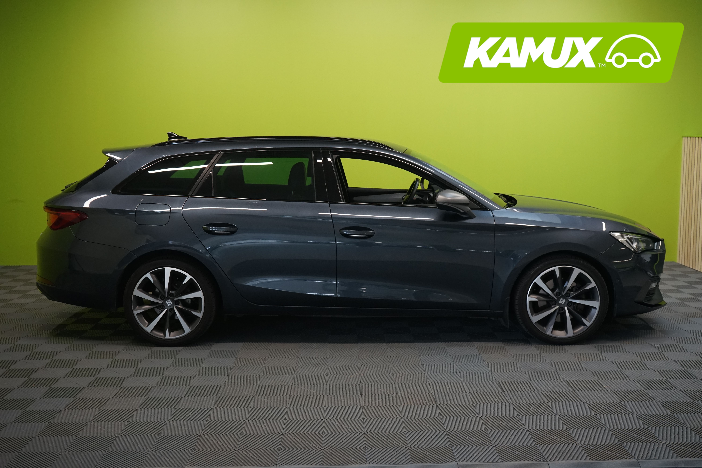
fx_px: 799
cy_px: 234
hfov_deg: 47.4
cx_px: 351
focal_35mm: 41
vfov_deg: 32.6
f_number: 7.1
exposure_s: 1/30
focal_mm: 41
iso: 1600
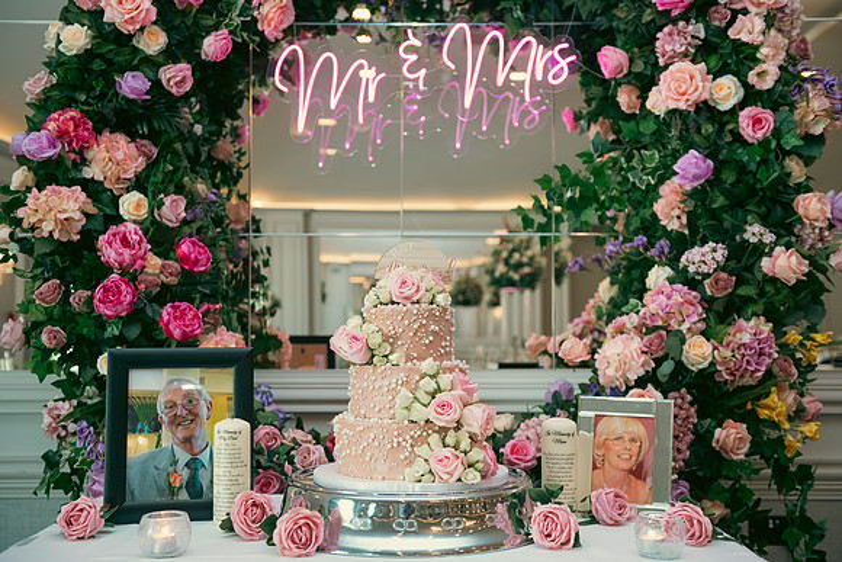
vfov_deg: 30.5
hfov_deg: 44.5
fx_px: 1029
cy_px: 281
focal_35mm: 44
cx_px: 421
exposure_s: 1/160
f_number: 3.5
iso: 640
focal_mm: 44
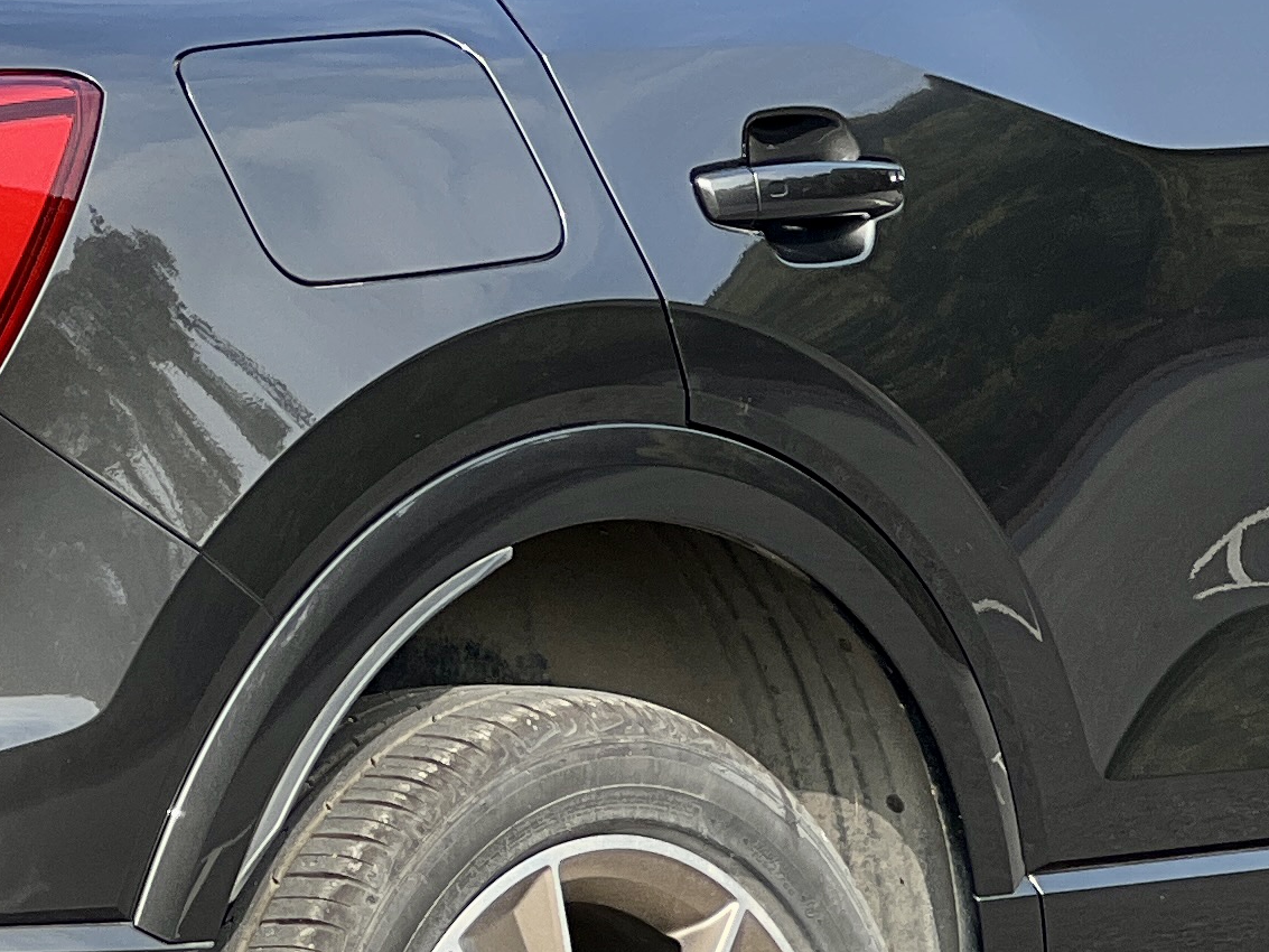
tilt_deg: -5.4
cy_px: 515
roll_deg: +4.3
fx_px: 10046
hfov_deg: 7.2
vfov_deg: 5.4
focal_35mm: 274
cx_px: -157
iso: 20
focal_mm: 9
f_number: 2.8
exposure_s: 1/135
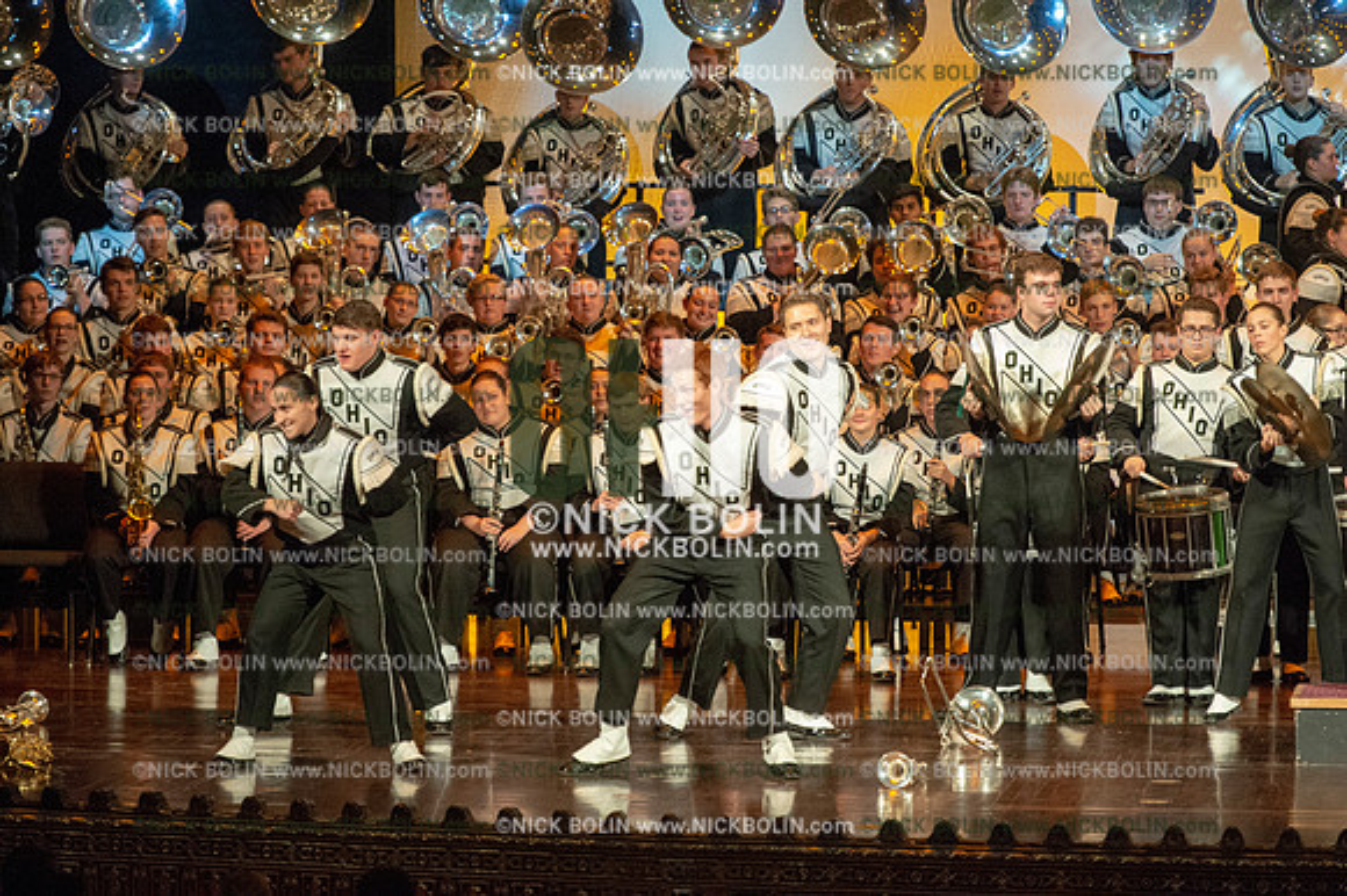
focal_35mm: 210
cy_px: 448
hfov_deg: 9.8
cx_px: 674
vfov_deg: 6.5
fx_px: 7853
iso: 8000
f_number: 5.6
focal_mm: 210
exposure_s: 1/320
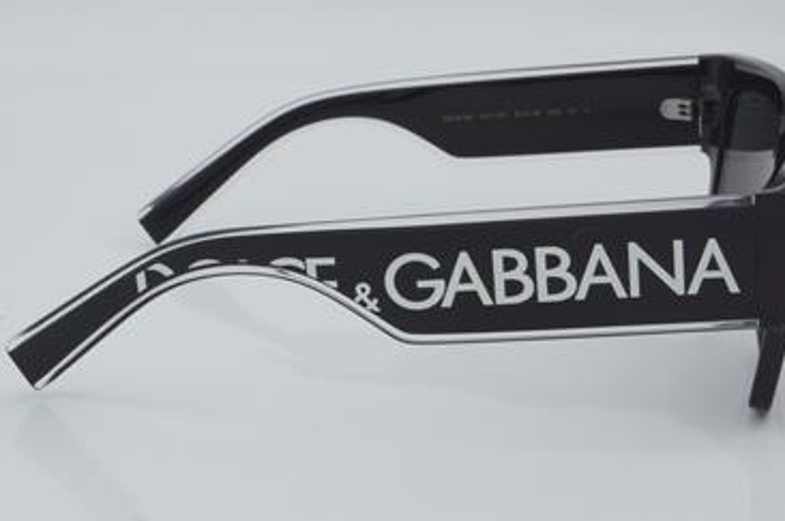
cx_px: 412
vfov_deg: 16.6
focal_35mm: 82
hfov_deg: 24.8
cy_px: 247
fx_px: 1786
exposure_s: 1/4
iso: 100
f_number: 32
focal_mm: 50
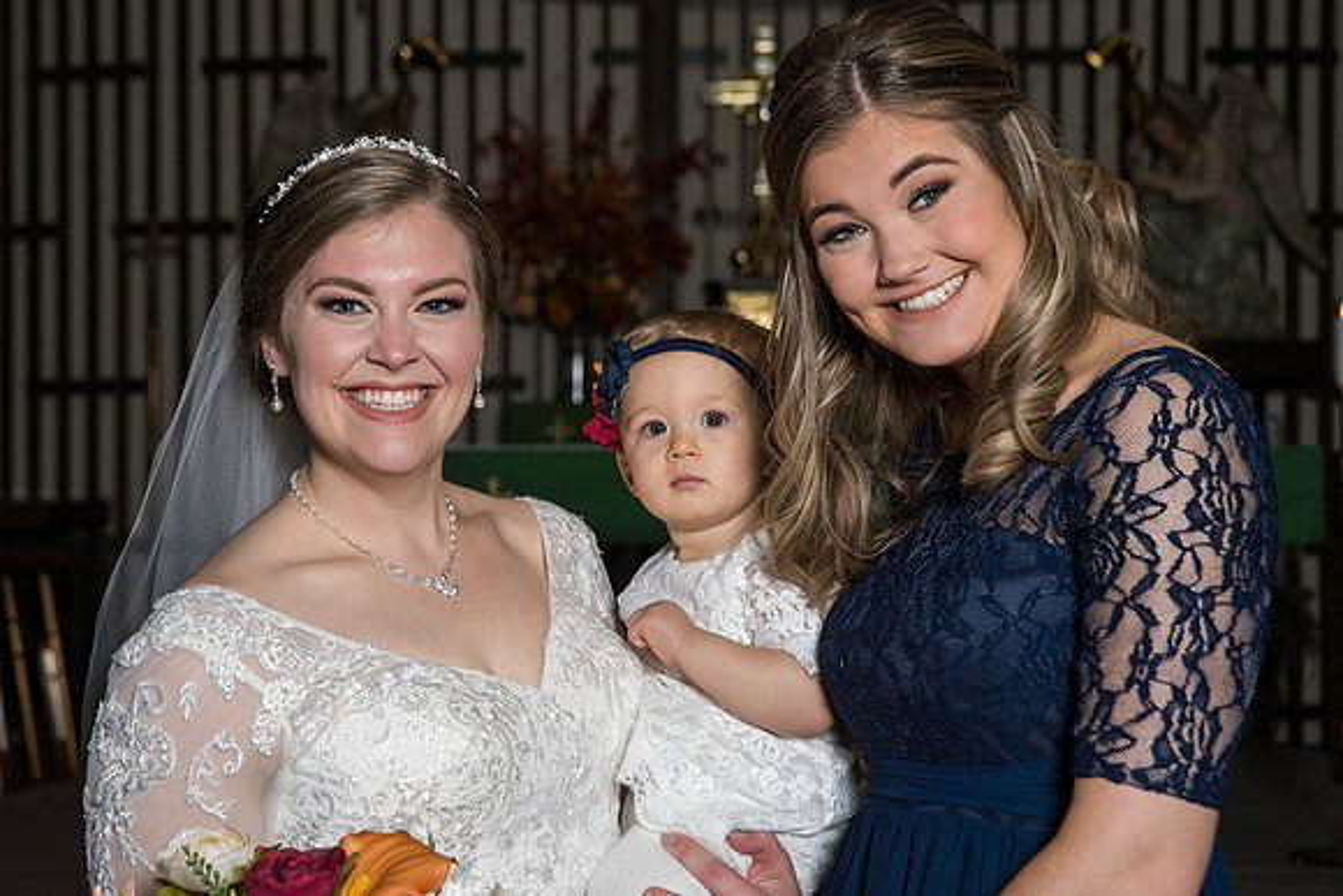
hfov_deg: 23.8
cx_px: 524
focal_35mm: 85
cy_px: 420
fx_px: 3184
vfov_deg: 16.0
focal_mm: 70
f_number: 6.3
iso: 800
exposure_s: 1/160
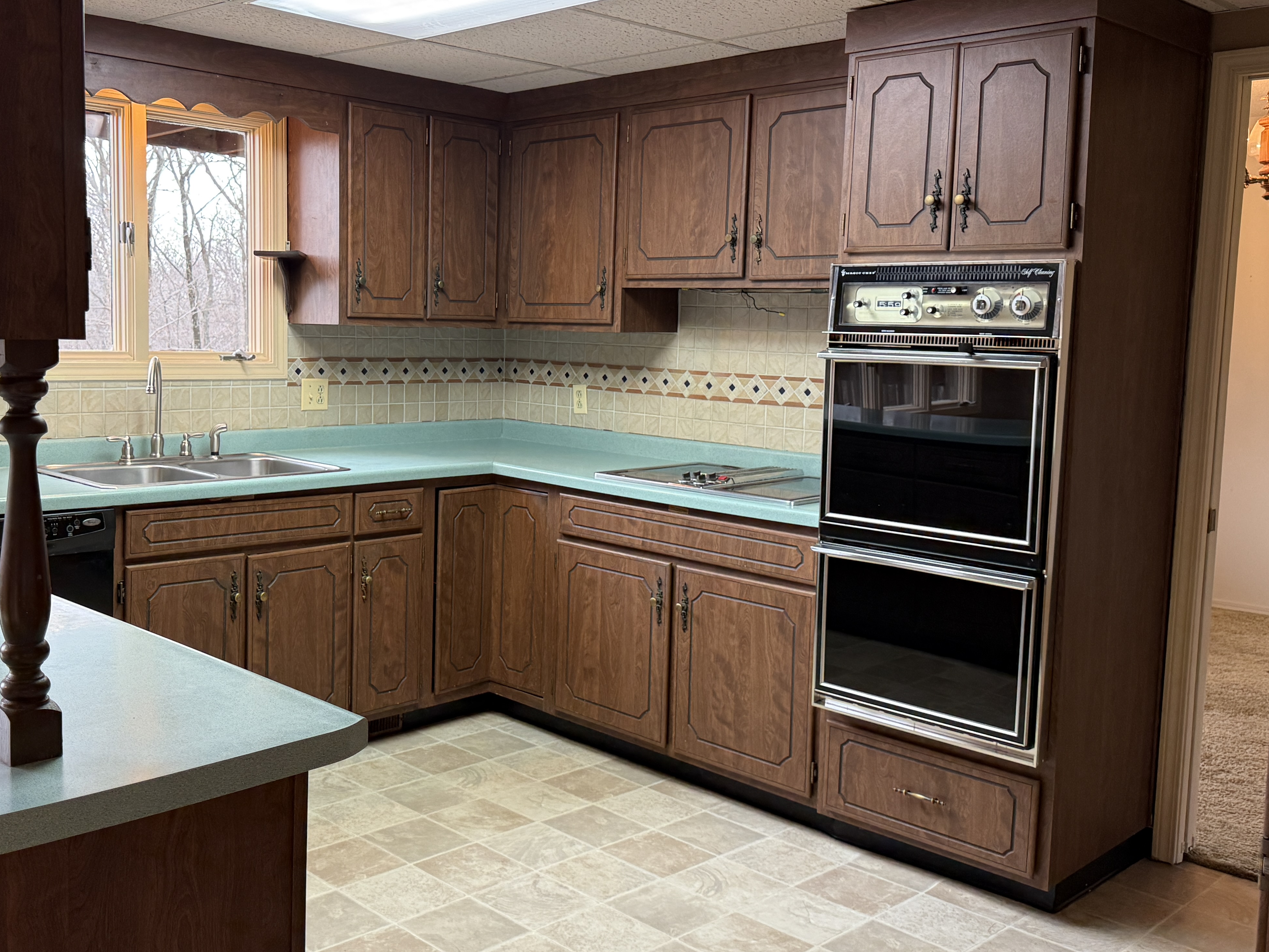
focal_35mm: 35
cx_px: 507
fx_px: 1283
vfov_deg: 40.7
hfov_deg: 52.3
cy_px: 435
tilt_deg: -4.1
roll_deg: -1.4
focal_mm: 6.76
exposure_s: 1/120
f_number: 1.78
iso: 200
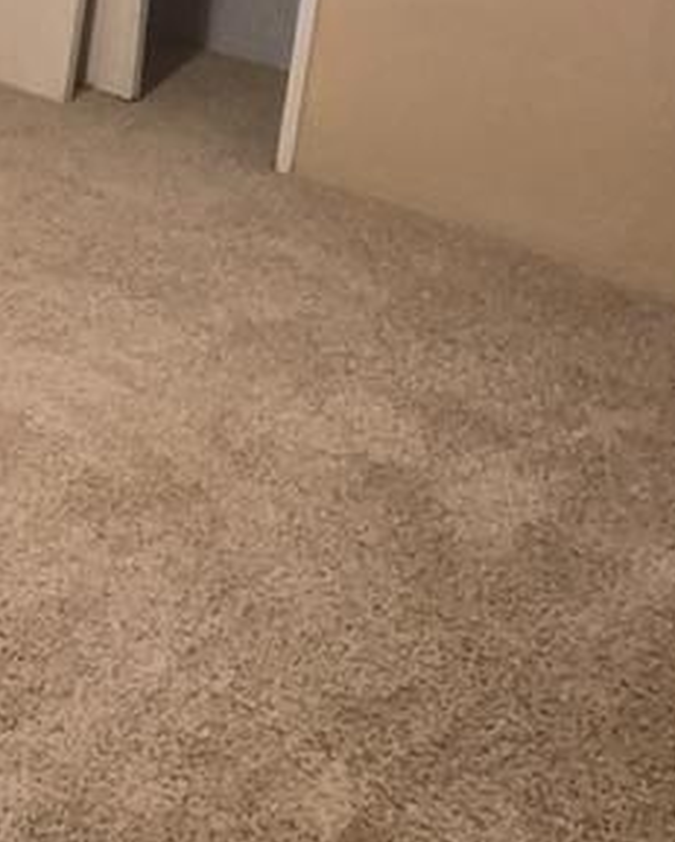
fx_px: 1646
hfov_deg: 19.5
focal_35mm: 66
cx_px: -396
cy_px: 26
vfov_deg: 27.3
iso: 320
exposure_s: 1/60
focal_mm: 1.7
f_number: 2.2
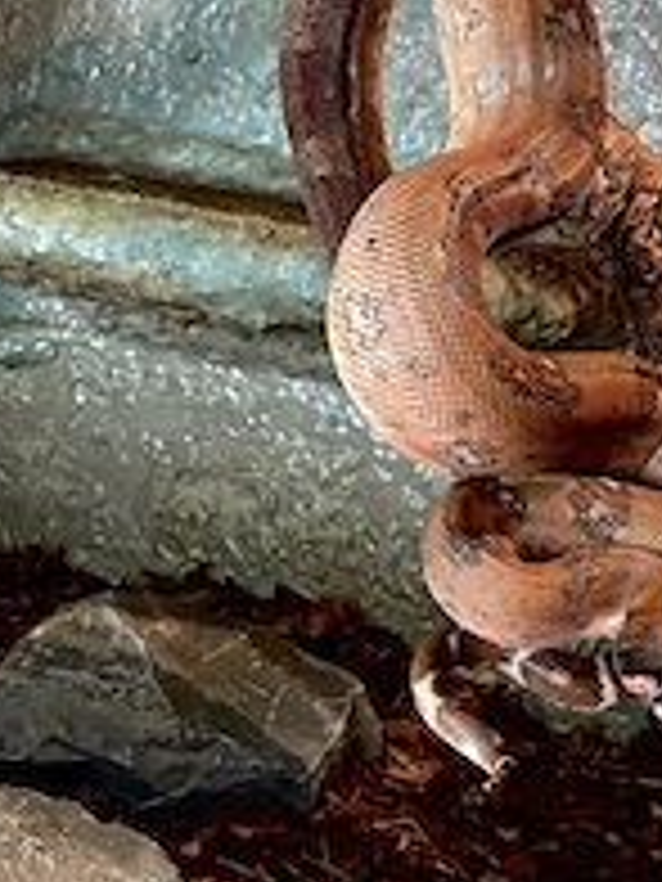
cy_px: 27
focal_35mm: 53
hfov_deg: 27.0
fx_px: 1351
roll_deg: -8.0
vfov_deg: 33.5
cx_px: 531
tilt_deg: +6.4
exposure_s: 1/50
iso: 400
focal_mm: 4.2
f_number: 1.6
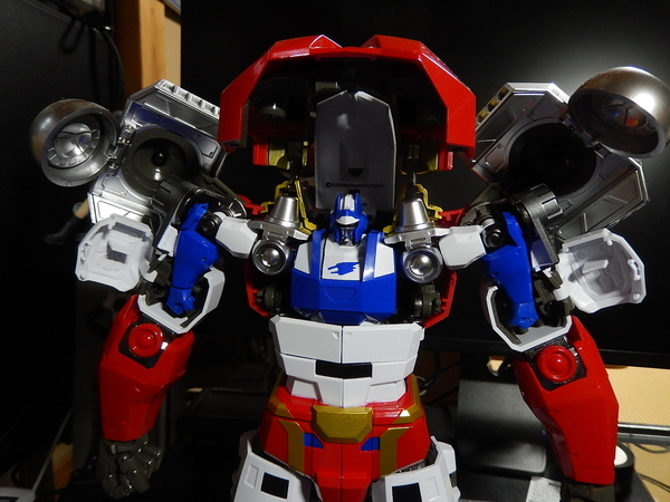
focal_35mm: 25
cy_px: 251
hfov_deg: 69.4
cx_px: 335
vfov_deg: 54.9
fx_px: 484
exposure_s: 1/25
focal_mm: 4.5
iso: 400
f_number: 3.4
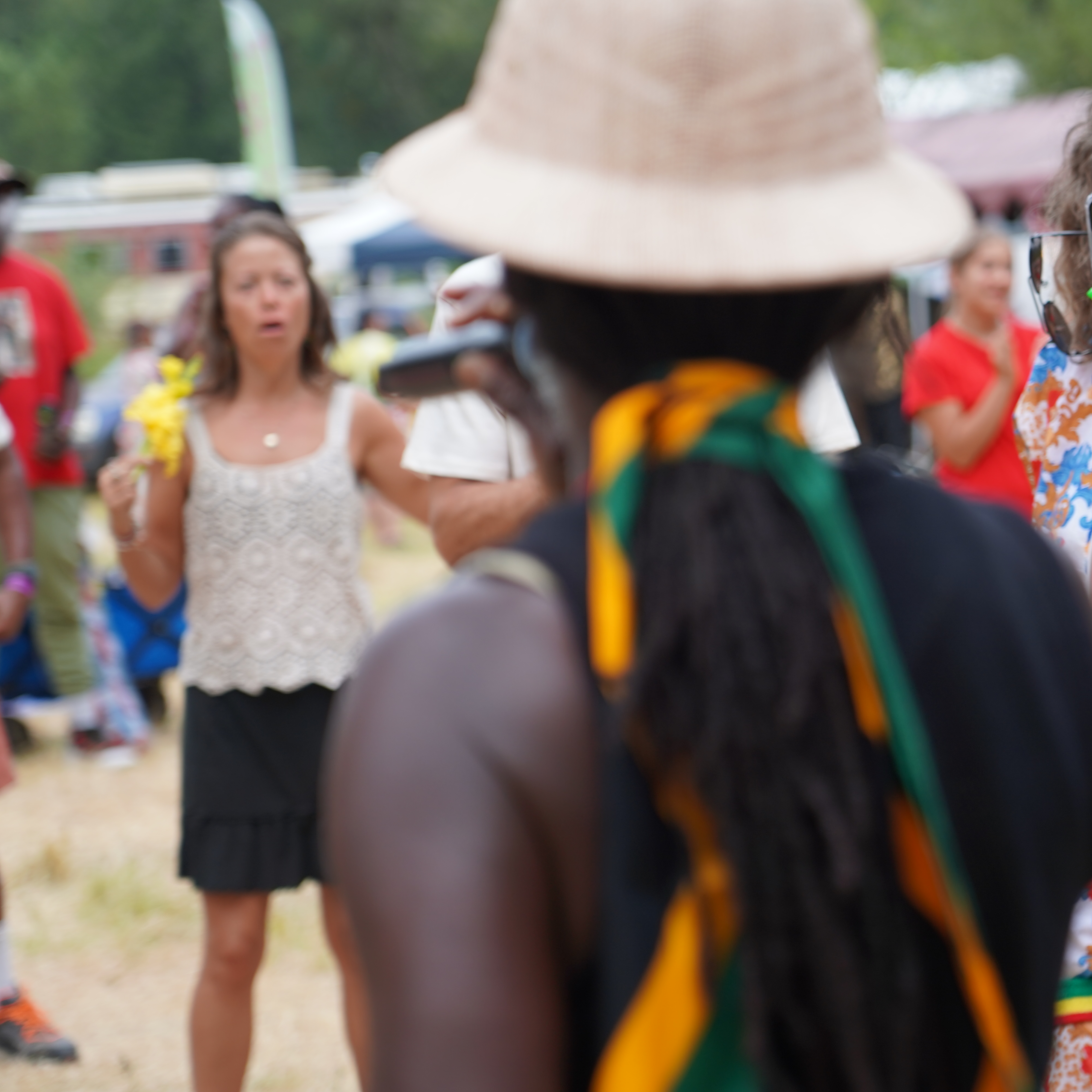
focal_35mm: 134
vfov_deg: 13.0
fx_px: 4783
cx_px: 757
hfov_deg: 13.0
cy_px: 546
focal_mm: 105
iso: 200
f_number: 4
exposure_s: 1/160
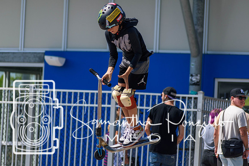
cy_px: 83
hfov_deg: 6.0
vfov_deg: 4.0
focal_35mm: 345
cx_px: 124
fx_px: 2387
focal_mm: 230
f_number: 5.6
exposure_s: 1/2000
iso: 320
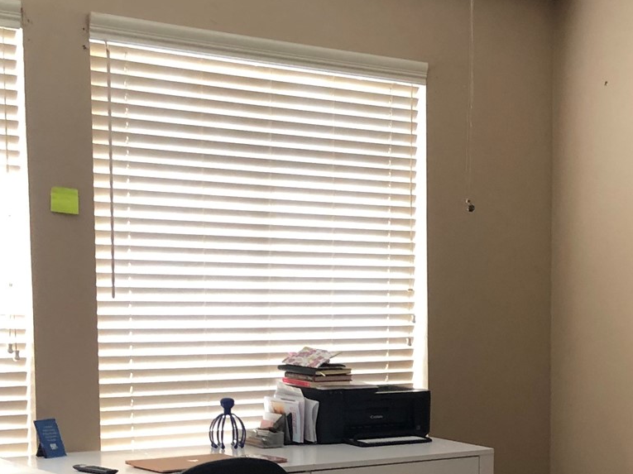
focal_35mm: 75
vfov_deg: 19.2
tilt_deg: -4.8
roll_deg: -2.0
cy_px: 447
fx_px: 1371
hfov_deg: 23.4
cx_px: 793
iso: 50
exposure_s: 1/15
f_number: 1.8
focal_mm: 4
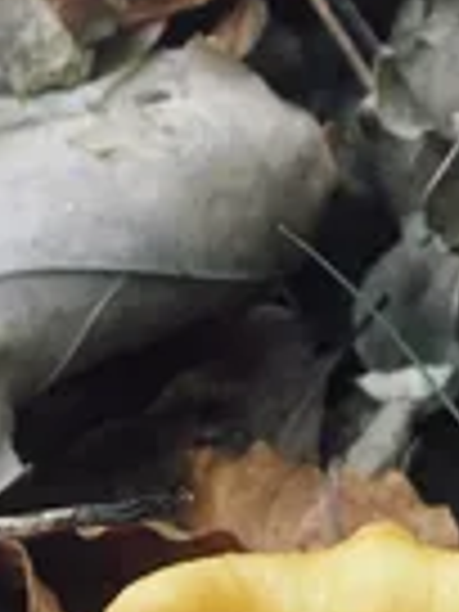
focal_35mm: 107
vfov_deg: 16.0
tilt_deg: -52.1
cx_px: 263
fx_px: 1892
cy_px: 1053
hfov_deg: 13.8
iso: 160
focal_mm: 4.15
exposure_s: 1/33
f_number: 2.2
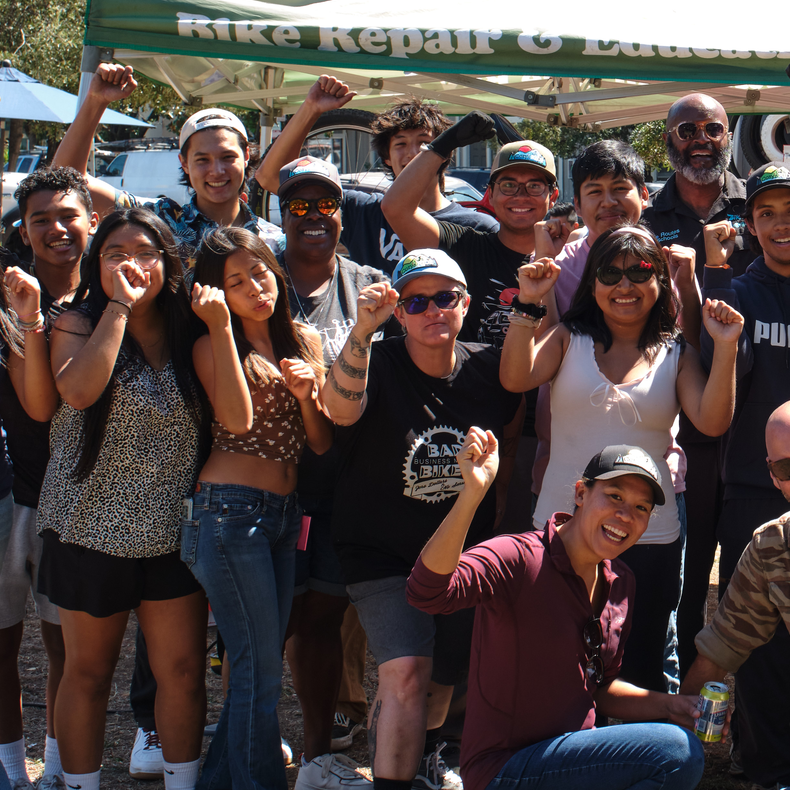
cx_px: 745
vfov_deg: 20.8
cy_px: 254
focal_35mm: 83
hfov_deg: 20.4
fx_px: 2143
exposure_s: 1/250
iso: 400
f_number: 5.6
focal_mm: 20.6
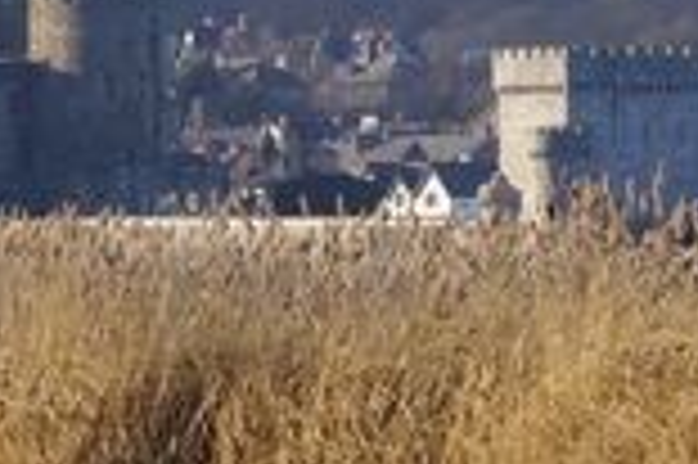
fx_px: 16502
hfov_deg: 2.4
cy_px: 421
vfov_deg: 1.6
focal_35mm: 852
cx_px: -41
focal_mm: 137.5
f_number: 11
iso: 400
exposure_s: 1/250
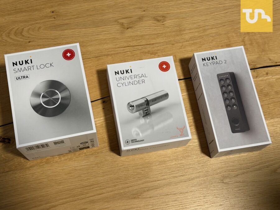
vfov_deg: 30.3
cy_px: 105
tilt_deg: -70.7
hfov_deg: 39.7
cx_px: 140
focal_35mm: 48
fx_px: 388
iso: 250
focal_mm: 6.76
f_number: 1.78
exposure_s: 1/60
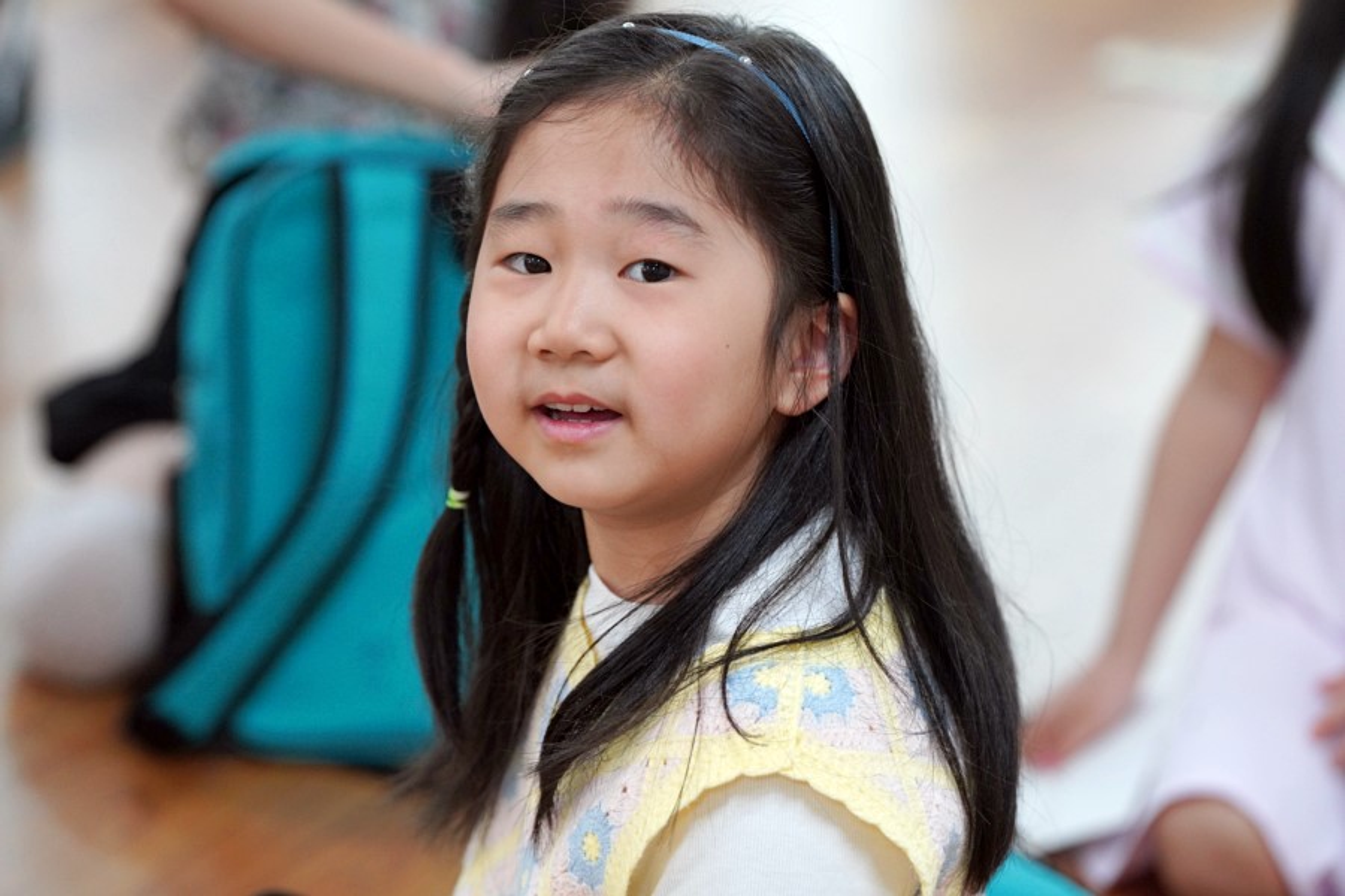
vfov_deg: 8.5
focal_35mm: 162
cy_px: 448
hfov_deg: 12.7
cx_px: 672
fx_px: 6052
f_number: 4
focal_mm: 162
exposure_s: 1/200
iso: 2500
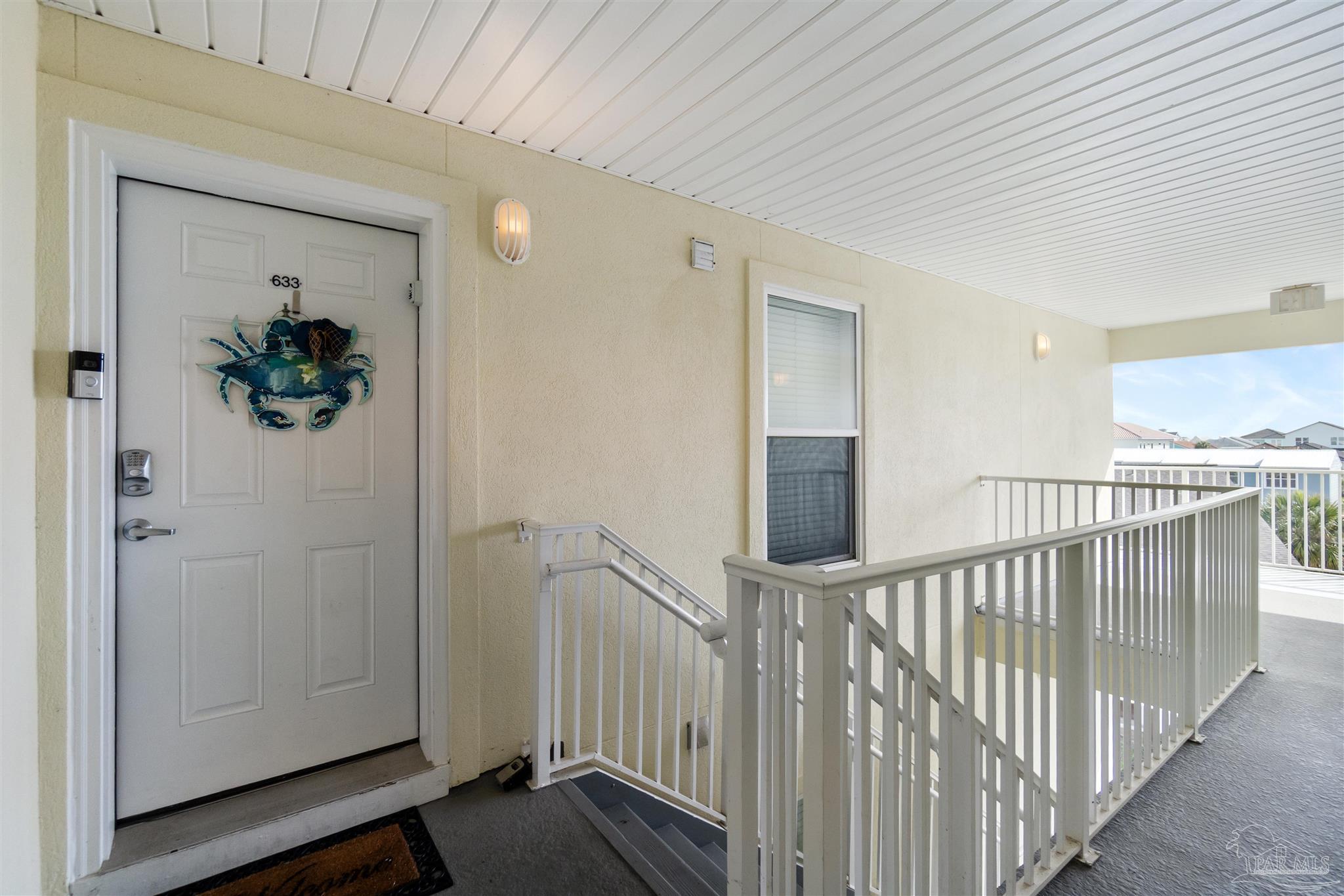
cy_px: 448
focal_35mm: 15
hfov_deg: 100.4
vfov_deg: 77.3
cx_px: 672
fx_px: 560
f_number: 4
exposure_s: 1/640
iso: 500
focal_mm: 10
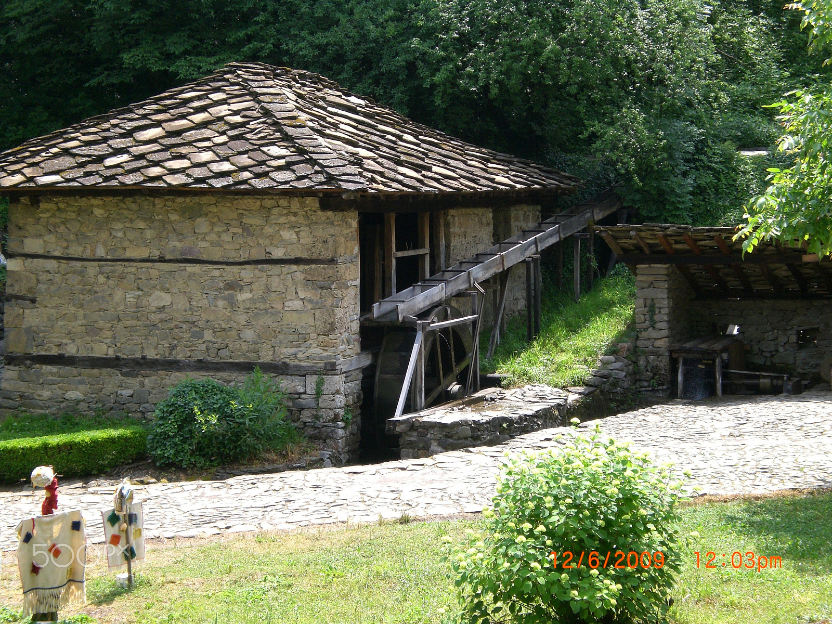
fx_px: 2091
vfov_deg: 17.0
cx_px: 416
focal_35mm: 87
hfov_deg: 22.5
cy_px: 312
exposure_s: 1/200
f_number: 5
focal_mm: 14.49
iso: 100
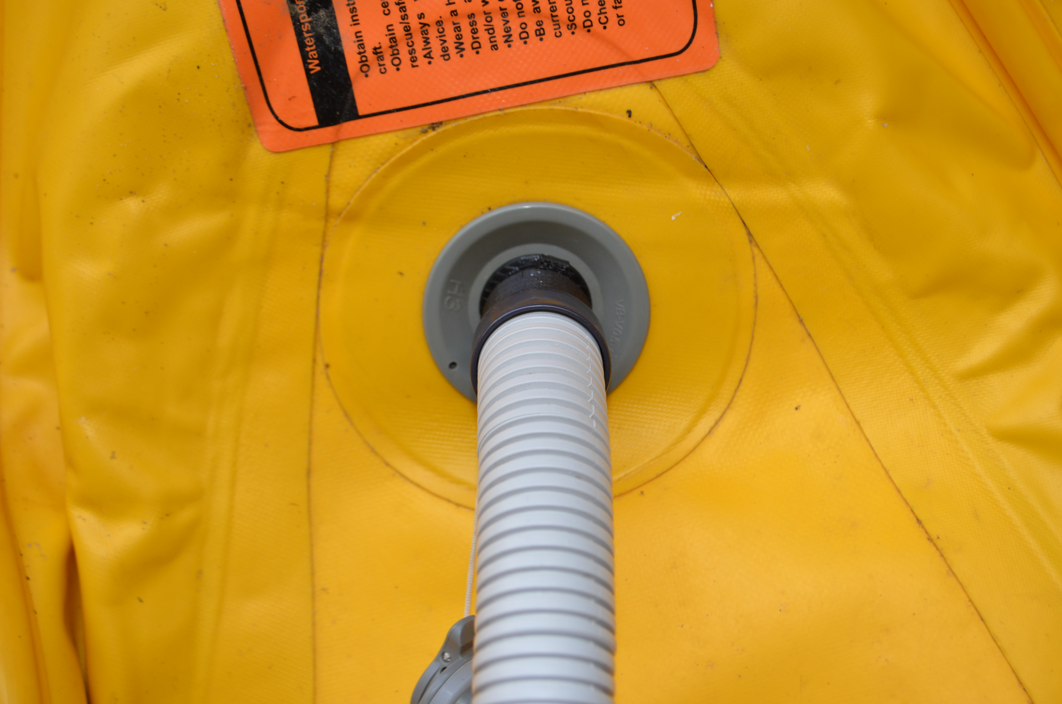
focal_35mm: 57
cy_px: 352
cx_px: 531
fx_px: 1678
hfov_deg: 35.1
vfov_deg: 23.7
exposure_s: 1/200
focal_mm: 38
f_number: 5
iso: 400
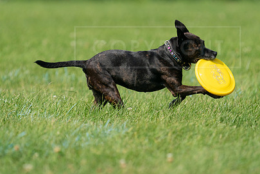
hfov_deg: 3.7
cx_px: 135
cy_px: 58
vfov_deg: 2.5
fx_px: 4013
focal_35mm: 555
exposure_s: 1/4000
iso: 1000
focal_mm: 388
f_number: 6.3
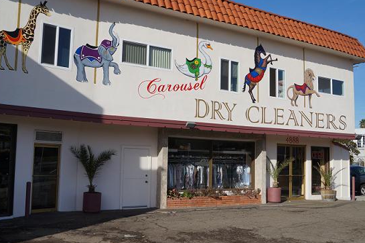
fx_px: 395
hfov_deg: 49.6
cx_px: 188
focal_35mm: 39
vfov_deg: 34.1
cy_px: 124
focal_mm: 24
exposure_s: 1/500
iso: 100
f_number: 8
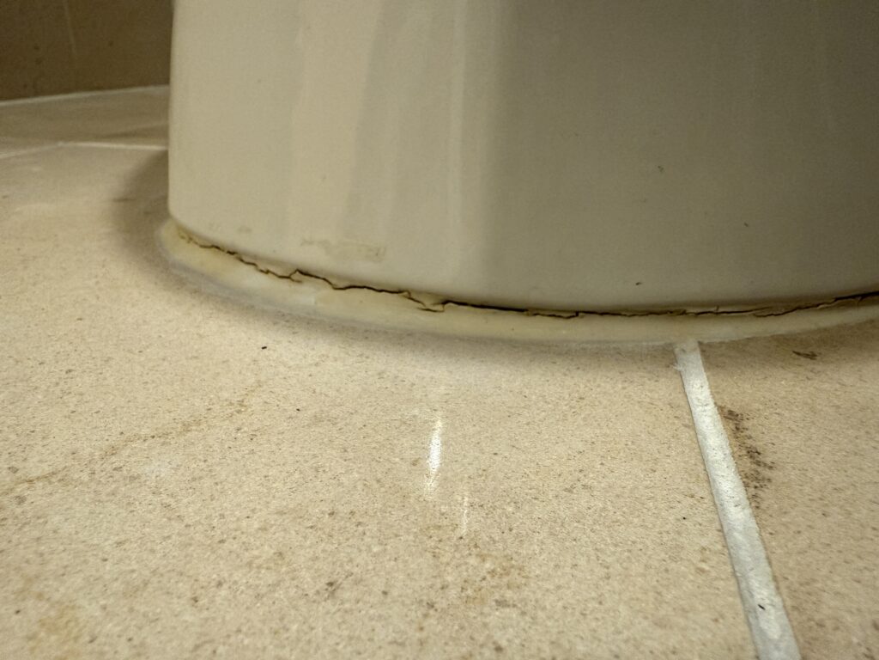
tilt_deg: -24.5
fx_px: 609
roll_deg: -0.9
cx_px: 440
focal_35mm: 24
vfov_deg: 56.8
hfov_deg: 71.6
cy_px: 330
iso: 320
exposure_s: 1/24
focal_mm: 2.22
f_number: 2.2
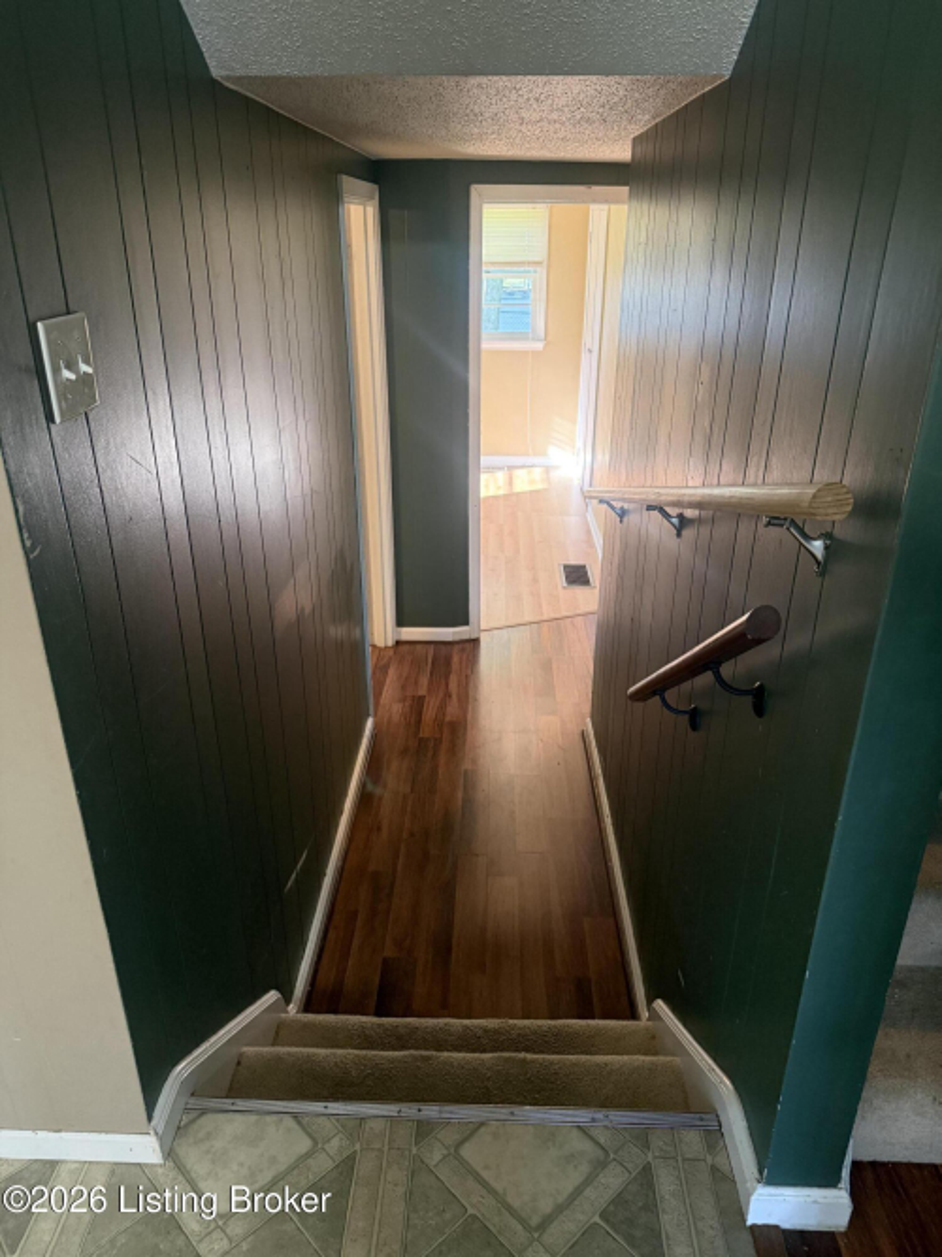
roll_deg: -0.2
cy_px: 628
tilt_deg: -23.7
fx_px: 871
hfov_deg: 56.8
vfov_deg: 71.6
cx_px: 471
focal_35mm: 24
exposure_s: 1/60
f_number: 1.78
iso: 500
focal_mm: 6.76
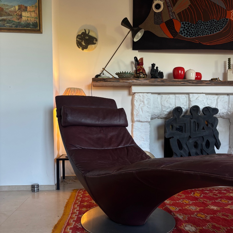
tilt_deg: -4.7
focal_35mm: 31
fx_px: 236
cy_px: 144
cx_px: 118
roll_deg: +1.0
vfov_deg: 52.0
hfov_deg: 52.5
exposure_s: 1/100
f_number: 1.6
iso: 125
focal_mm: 5.96
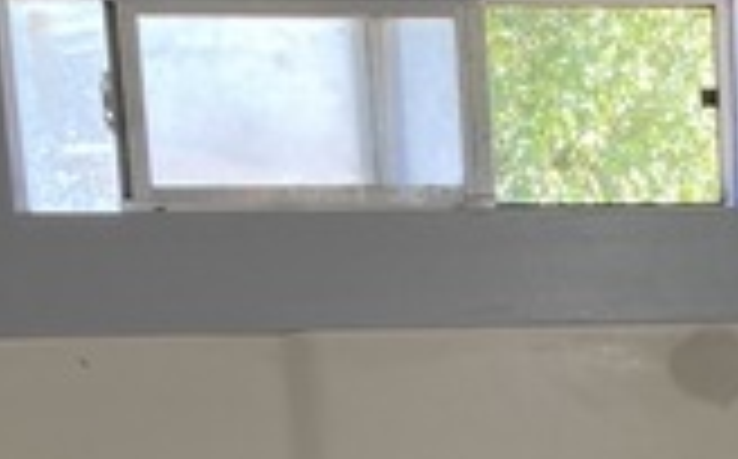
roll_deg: +1.4
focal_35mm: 121
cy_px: 896
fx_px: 2430
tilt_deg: -11.6
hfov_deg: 16.6
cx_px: 880
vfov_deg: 10.0
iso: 50
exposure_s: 1/60
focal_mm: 3.99
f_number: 1.8
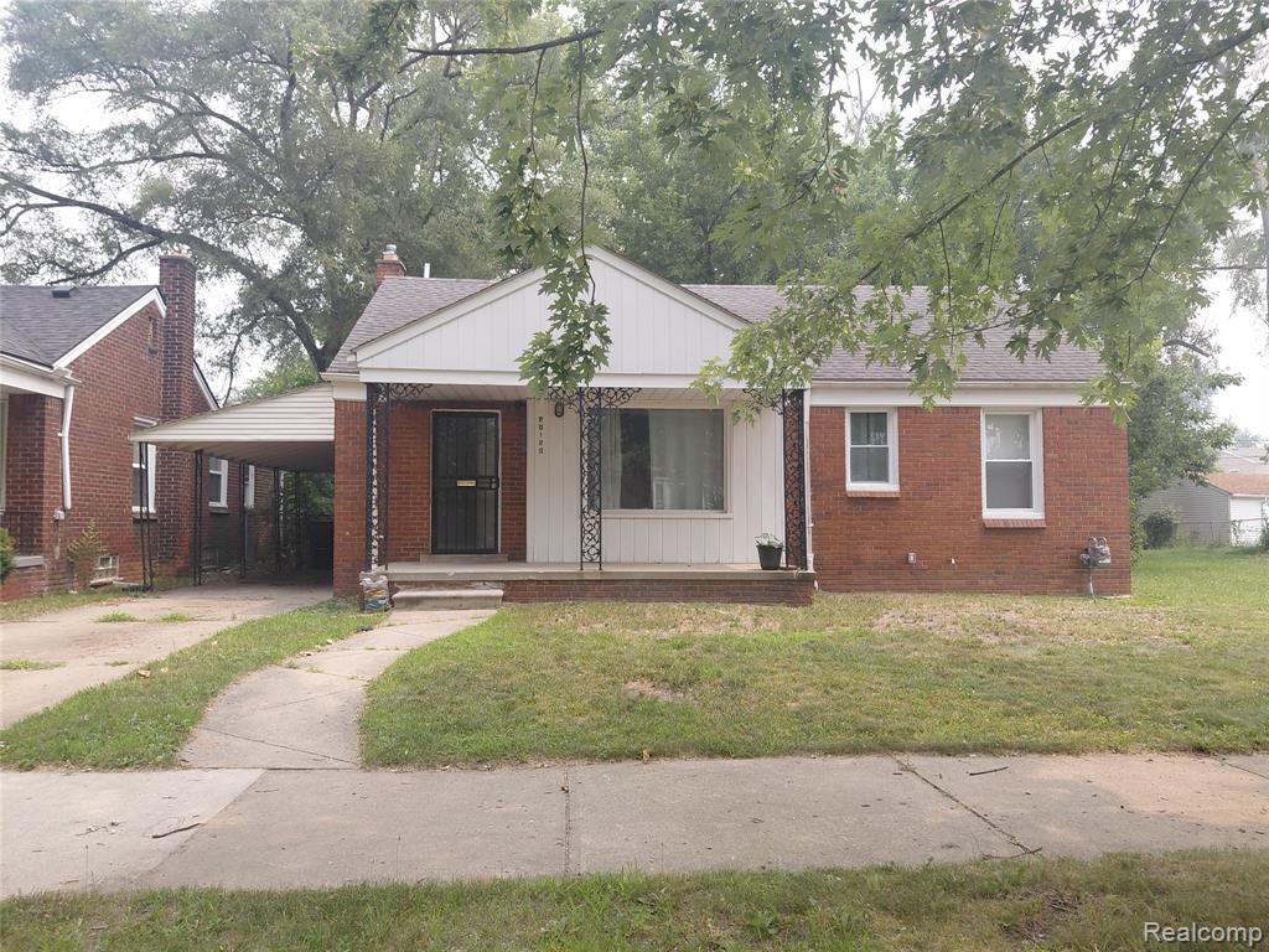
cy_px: 476
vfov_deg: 54.9
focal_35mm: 25
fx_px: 916
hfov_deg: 69.4
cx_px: 634
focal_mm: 4.69
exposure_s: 1/752
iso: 50
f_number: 1.8
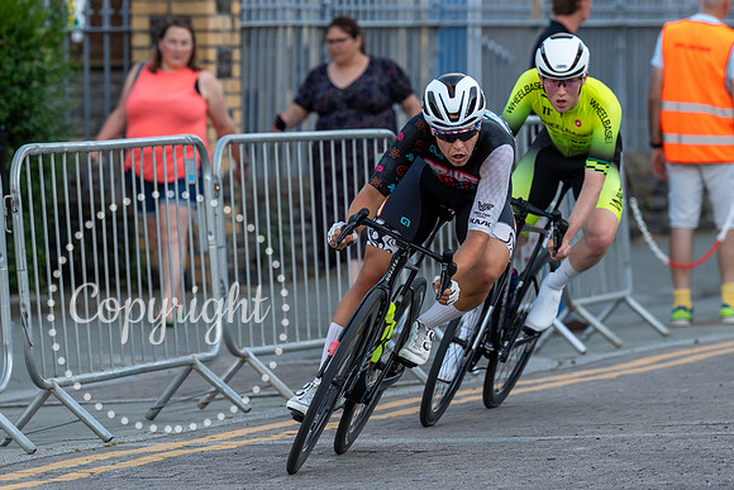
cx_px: 416
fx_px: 5846
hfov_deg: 7.2
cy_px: 175
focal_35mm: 287
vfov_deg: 4.8
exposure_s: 1/800
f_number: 3.2
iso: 500
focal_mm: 165
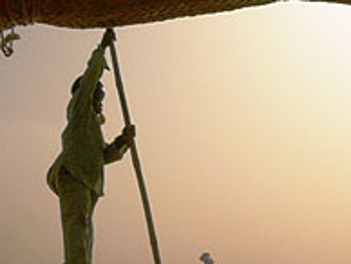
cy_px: 228
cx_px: 166
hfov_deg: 24.1
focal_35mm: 81
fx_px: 822
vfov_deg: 18.0
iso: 80
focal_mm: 5.2
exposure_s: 1/2000
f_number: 5
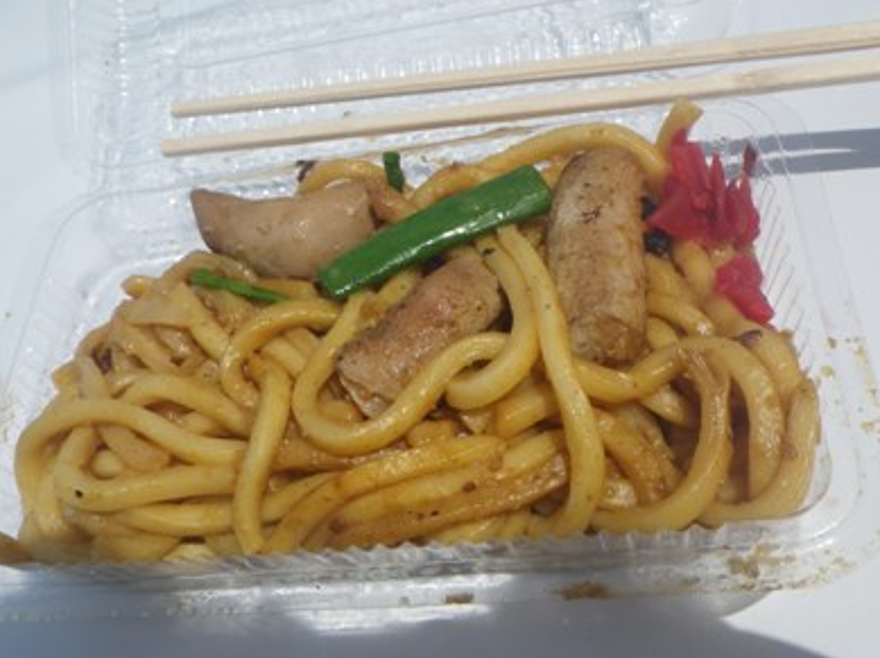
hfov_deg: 52.7
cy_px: 326
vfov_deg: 40.6
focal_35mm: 35
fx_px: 889
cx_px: 434
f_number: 4.6
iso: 80
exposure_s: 1/1000
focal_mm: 6.1
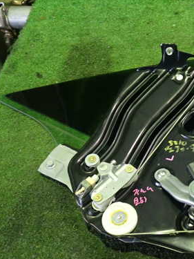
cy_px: 137
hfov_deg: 29.2
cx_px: 171
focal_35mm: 48
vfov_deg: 39.7
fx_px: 359
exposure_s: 1/30
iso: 800
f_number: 2.3
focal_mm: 5.4
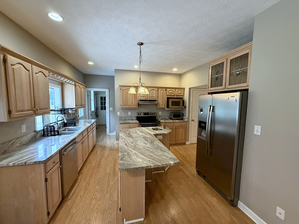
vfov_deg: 85.7
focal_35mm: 14
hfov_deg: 102.1
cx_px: 150
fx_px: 121
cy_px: 112
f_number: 2.2
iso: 500
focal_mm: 2.22
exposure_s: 1/60
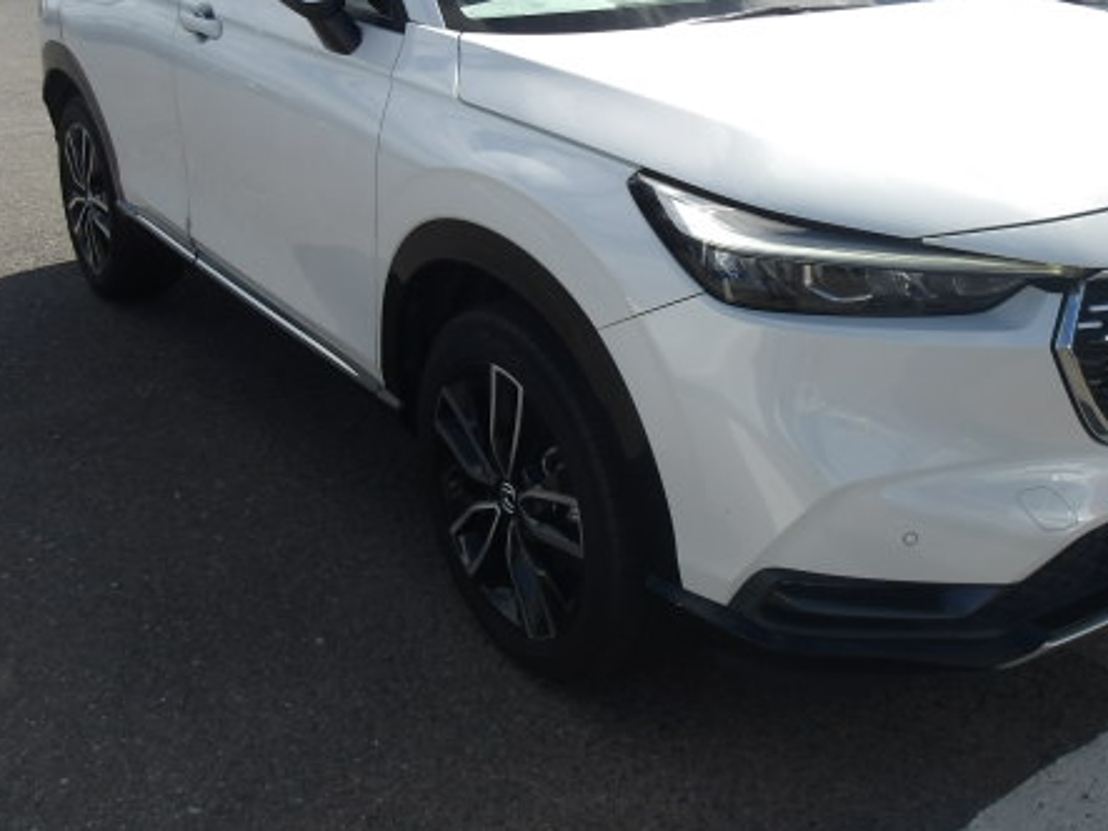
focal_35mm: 39
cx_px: 685
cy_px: 258
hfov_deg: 47.5
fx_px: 1248
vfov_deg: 36.3
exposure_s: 1/117
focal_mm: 4.9
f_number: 10.4
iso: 100
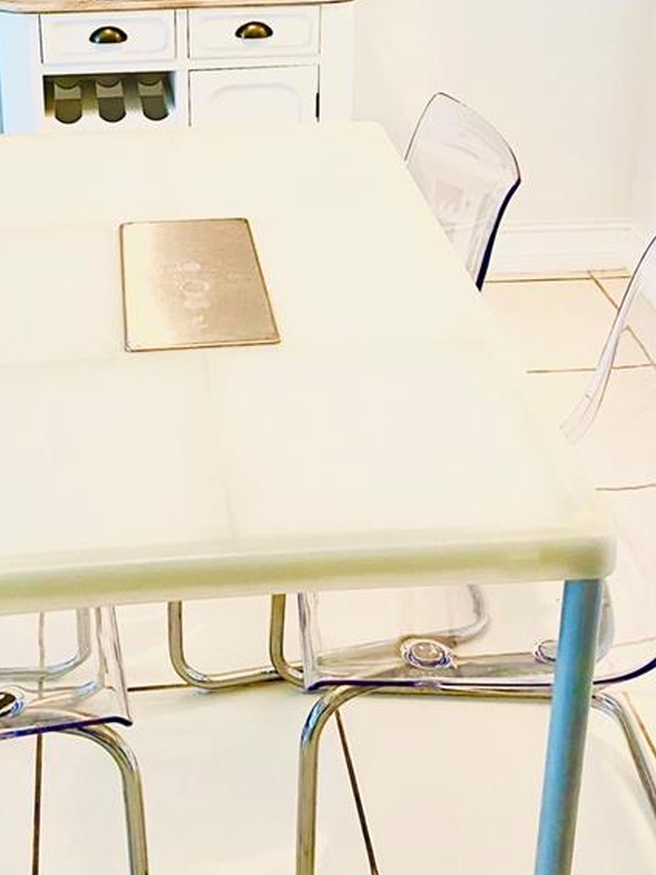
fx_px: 1390
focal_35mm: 55
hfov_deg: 26.5
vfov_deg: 33.8
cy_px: 167
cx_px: 239
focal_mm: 4.25
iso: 80
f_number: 1.8
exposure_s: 1/60
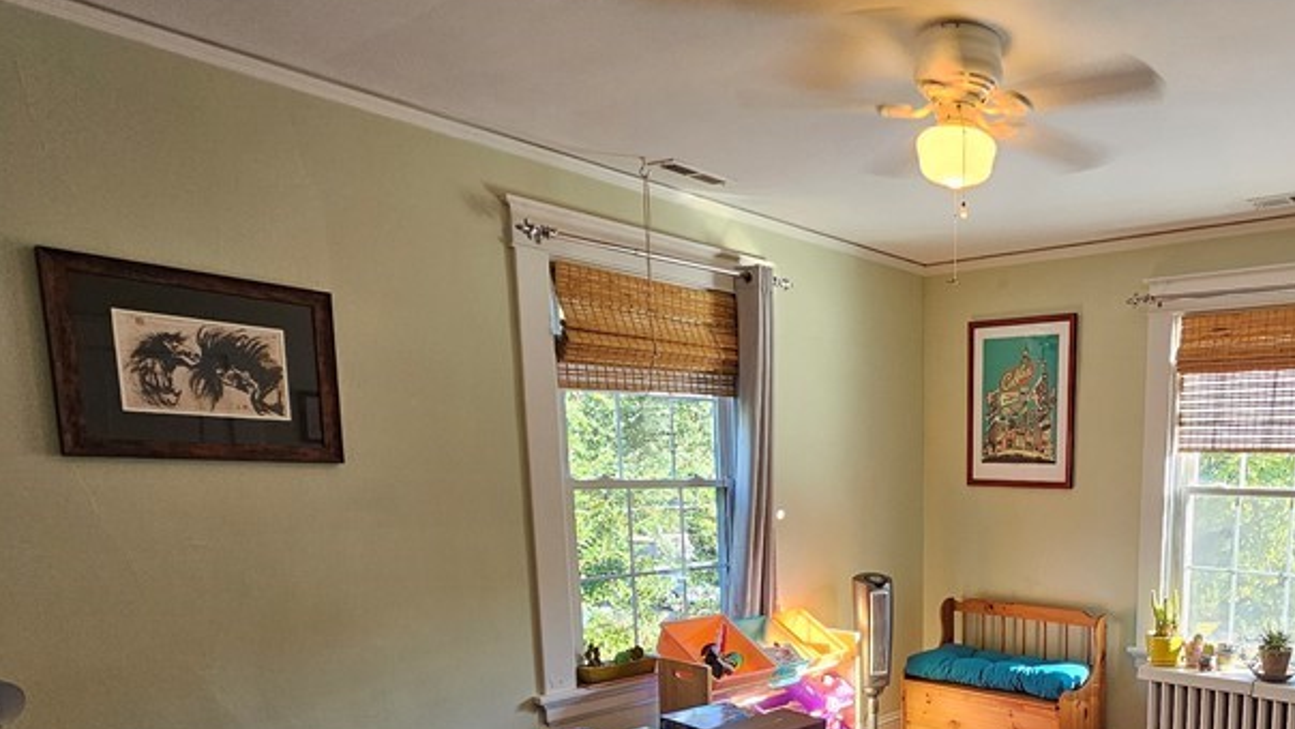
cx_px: 1012
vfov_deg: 44.5
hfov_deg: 69.8
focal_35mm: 24
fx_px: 824
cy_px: 620
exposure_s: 1/60
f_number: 2.2
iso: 80
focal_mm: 2.2
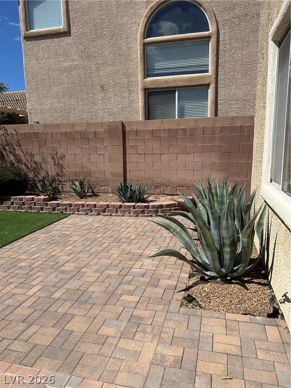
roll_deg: +0.3
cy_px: 194
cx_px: 146
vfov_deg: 71.6
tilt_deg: -8.7
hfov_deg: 56.8
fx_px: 269
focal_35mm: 24
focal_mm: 6.86
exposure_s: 1/6623
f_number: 1.78
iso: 80
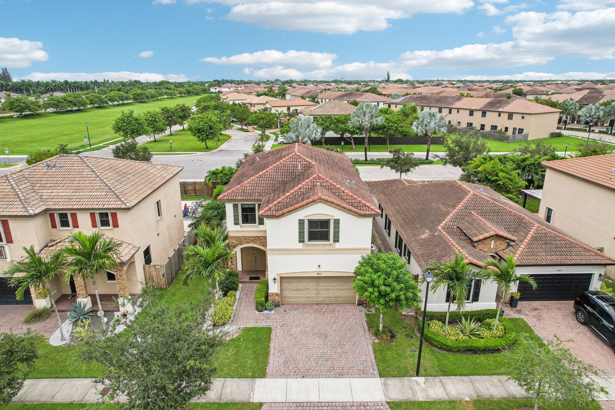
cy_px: 205
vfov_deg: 57.2
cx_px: 308
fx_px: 376
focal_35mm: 22
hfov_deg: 78.6
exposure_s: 1/1500
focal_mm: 8.4
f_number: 2.8
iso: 130
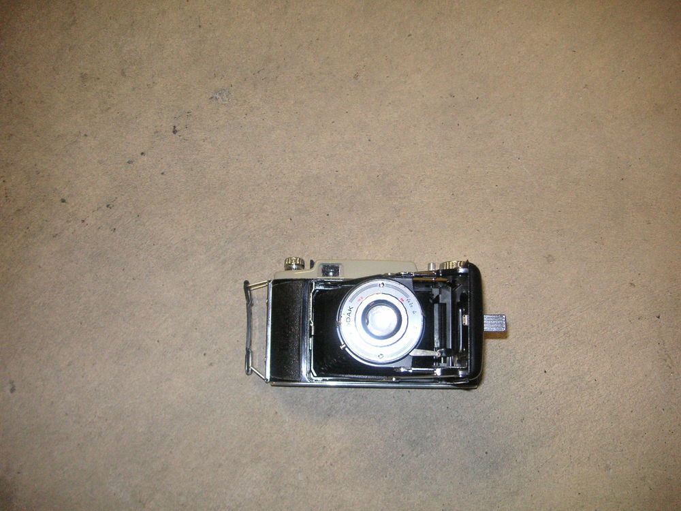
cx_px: 340
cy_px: 256
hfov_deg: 50.1
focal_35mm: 37
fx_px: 728
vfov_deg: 38.7
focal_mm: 6.1
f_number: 2.8
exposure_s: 1/45
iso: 160
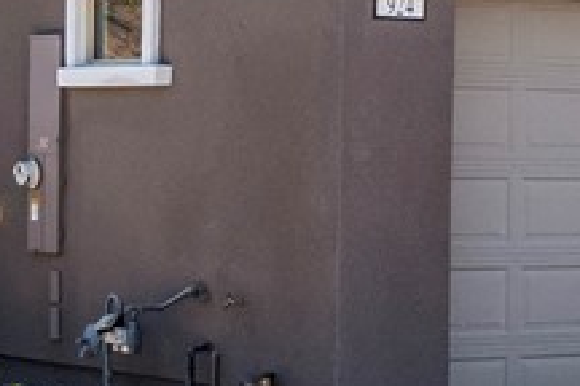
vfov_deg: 8.0
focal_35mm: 171
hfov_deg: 11.9
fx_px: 2755
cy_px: 126
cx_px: 588
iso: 400
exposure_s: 1/8000
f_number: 8
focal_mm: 23
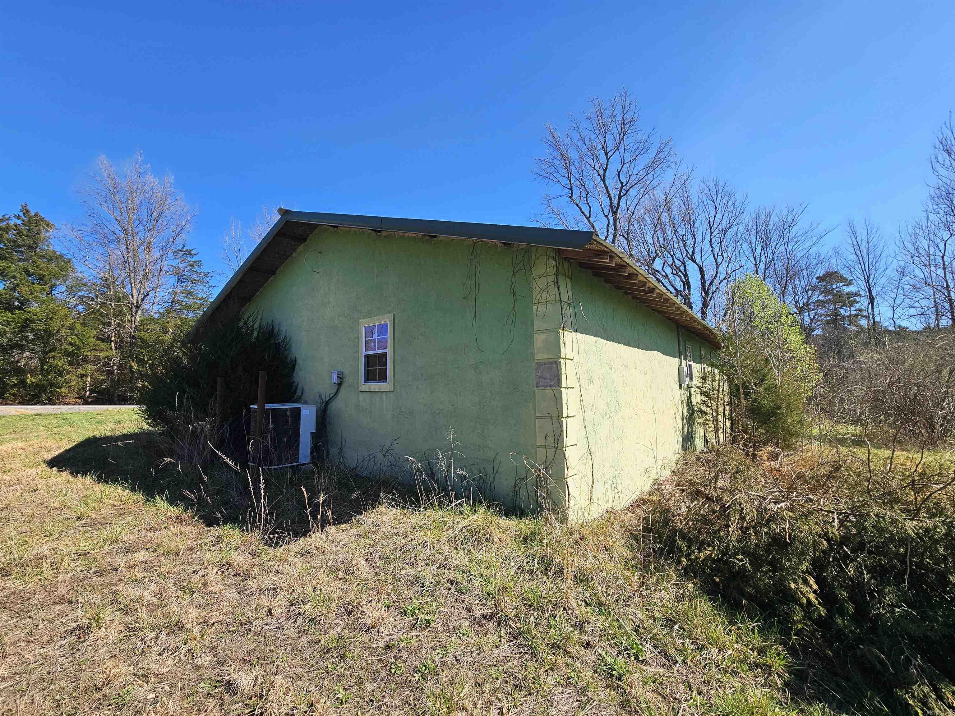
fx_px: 359
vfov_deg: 89.9
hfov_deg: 106.2
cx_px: 478
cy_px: 358
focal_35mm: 13
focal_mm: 2.2
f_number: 2.2
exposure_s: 1/1667
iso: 50
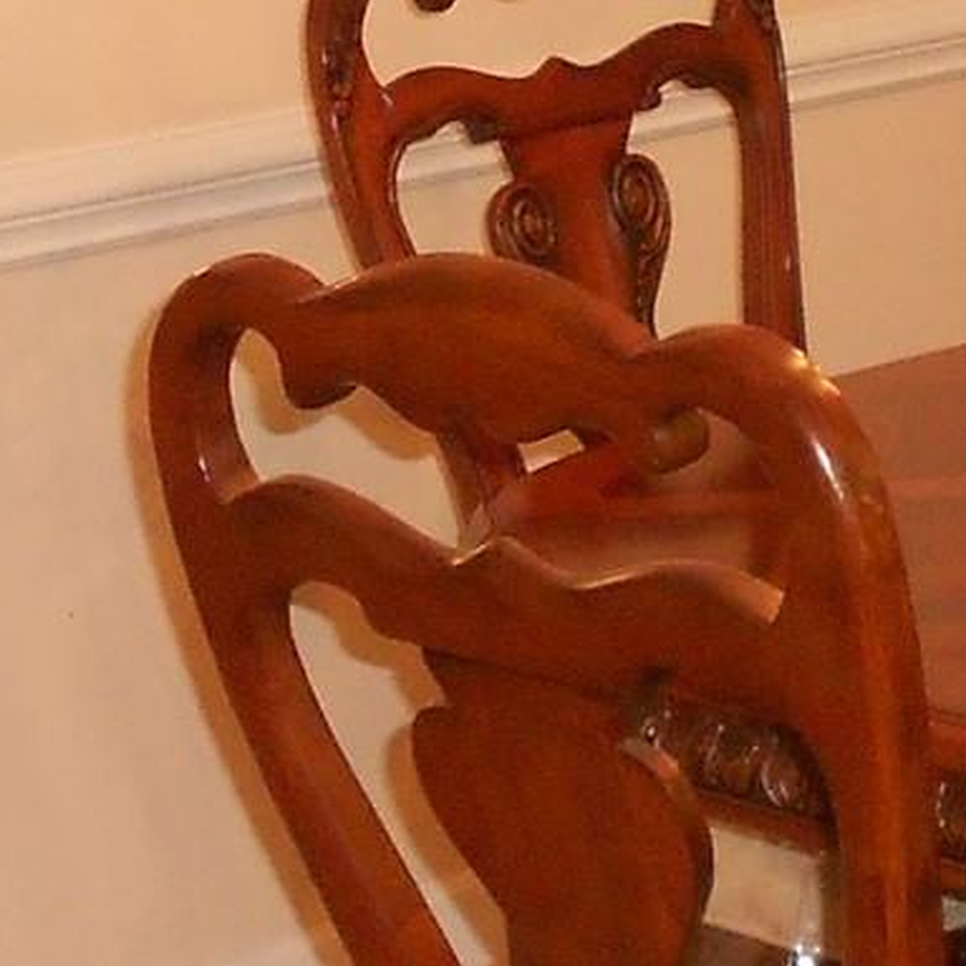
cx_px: 1264
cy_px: 0
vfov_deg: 14.0
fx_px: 3883
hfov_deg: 13.6
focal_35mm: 123
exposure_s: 1/25
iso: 250
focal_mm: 4.6
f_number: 3.2
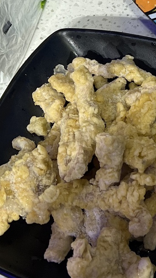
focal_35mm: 87
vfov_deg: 23.1
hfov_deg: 13.0
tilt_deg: -52.7
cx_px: 251
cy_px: -21
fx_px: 640
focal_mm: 5.7
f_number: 1.5
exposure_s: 1/100
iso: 100
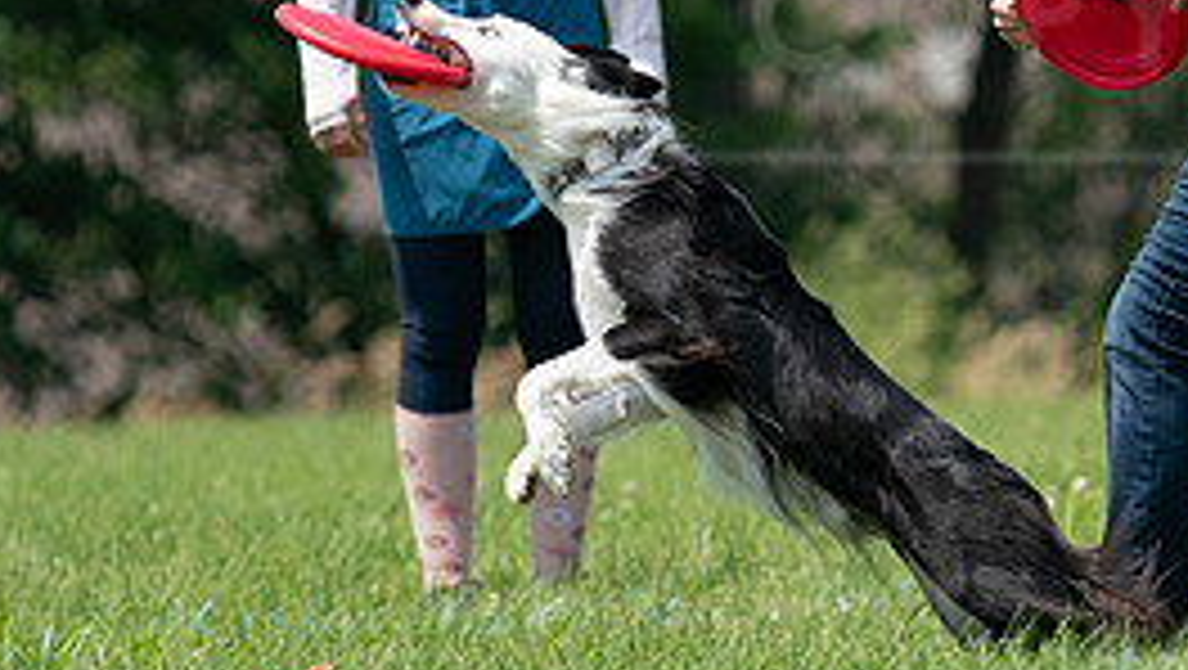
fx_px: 22636
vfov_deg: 1.7
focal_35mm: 718
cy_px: 92
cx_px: 1053
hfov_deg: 3.0
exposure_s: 1/4000
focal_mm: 312
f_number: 6.3
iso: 1000
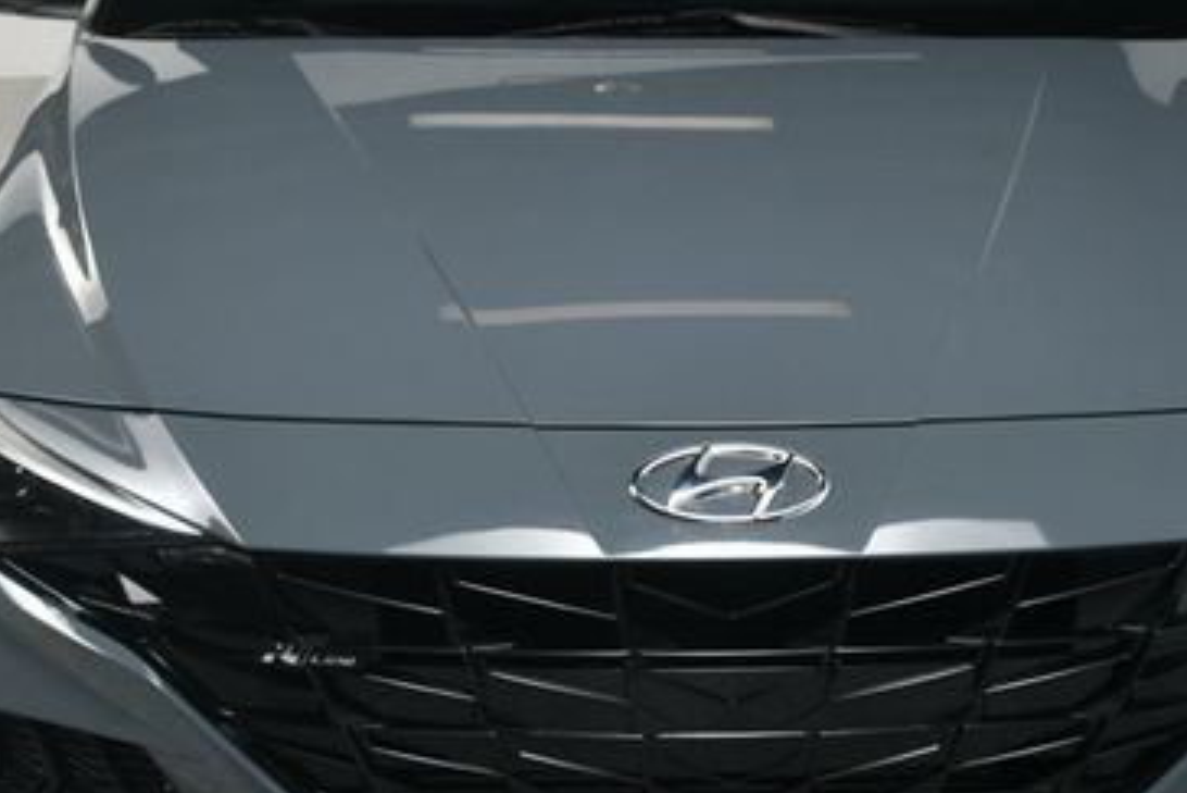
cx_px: 669
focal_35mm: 79
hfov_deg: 25.6
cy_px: 349
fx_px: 2606
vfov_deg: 17.3
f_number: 11
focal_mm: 30
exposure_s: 1/160
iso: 100
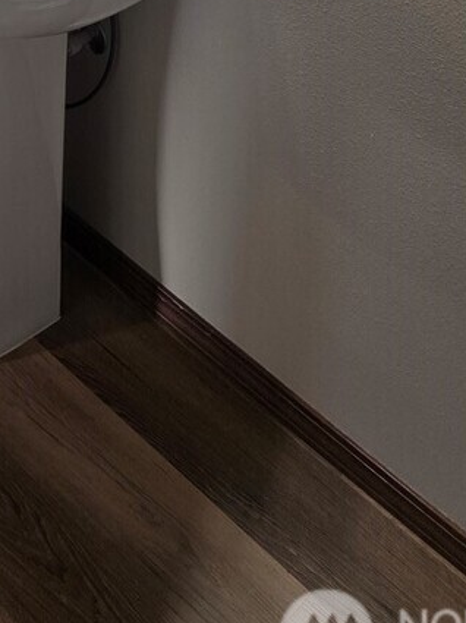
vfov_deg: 20.7
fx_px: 1402
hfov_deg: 18.1
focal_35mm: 78
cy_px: -350
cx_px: -64
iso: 64
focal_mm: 6.3
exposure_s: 1/60
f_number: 1.7
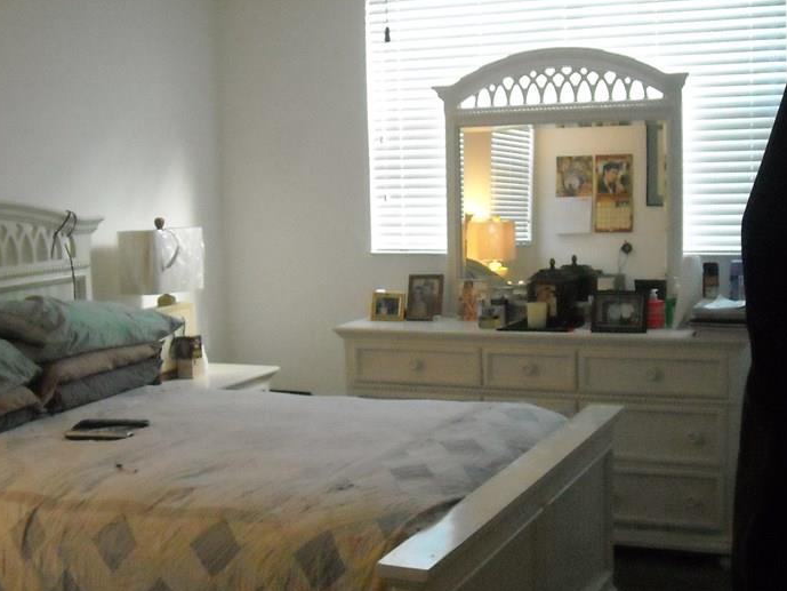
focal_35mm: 52
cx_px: 372
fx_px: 1182
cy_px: 321
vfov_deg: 28.0
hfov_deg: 36.8
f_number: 2.8
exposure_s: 1/250
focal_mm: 5.7
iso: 800
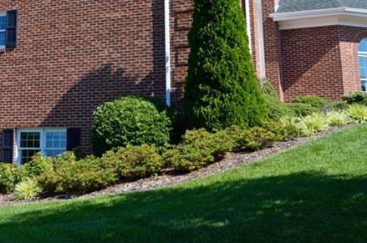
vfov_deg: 20.8
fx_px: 641
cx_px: 21
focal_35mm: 63
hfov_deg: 30.2
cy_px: 1
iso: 100
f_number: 7.1
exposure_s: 1/200
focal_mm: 18
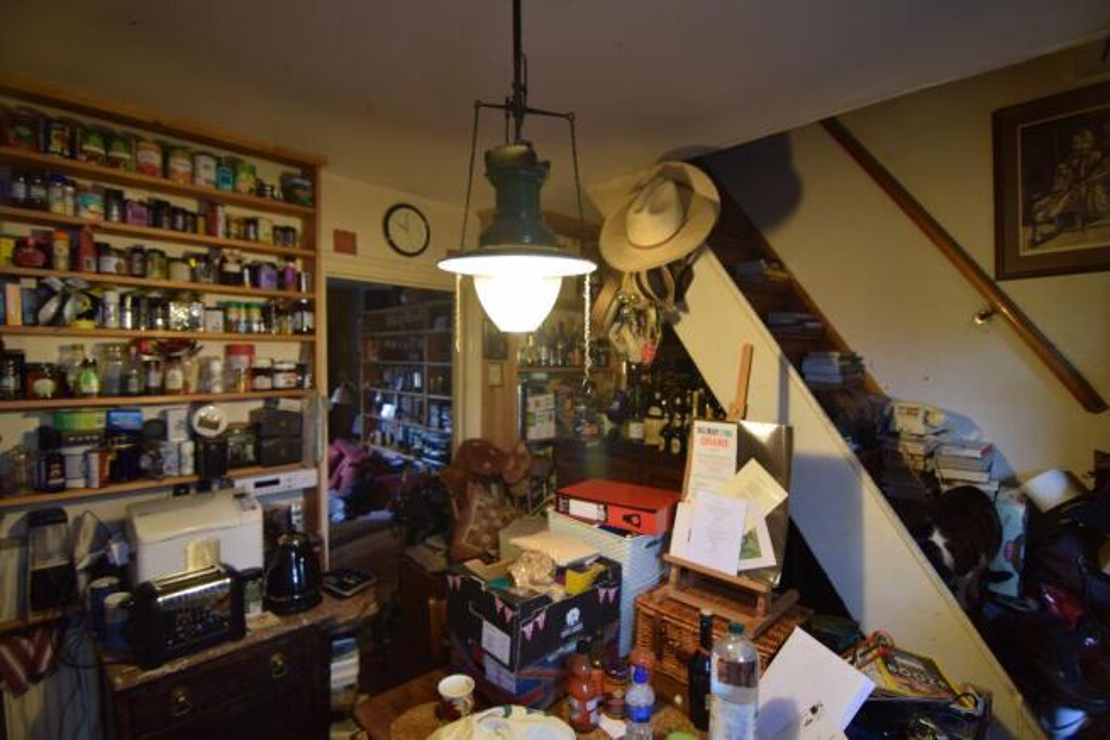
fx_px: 509
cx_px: 555
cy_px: 370
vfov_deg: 72.1
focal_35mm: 16
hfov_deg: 95.0
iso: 140
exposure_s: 1/15
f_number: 2.8
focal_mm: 11
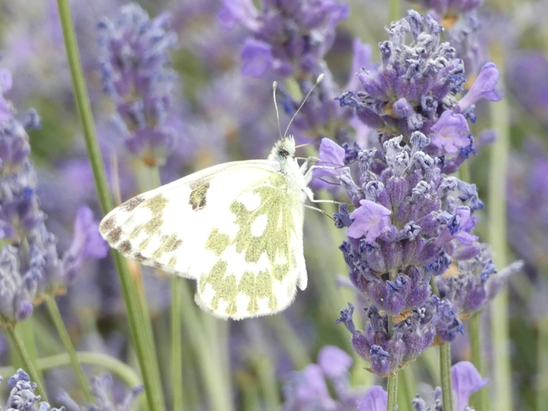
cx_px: 274
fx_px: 2992
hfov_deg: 10.5
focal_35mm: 189
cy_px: 206
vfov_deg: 7.9
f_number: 5.5
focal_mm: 33.9
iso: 160
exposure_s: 1/80
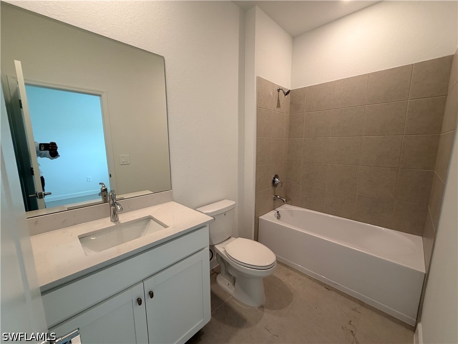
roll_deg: +0.2
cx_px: 229
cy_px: 172
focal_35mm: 14
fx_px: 185
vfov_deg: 85.7
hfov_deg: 102.1
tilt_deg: -8.6
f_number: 2.2
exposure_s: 1/120
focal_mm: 2.22
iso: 160
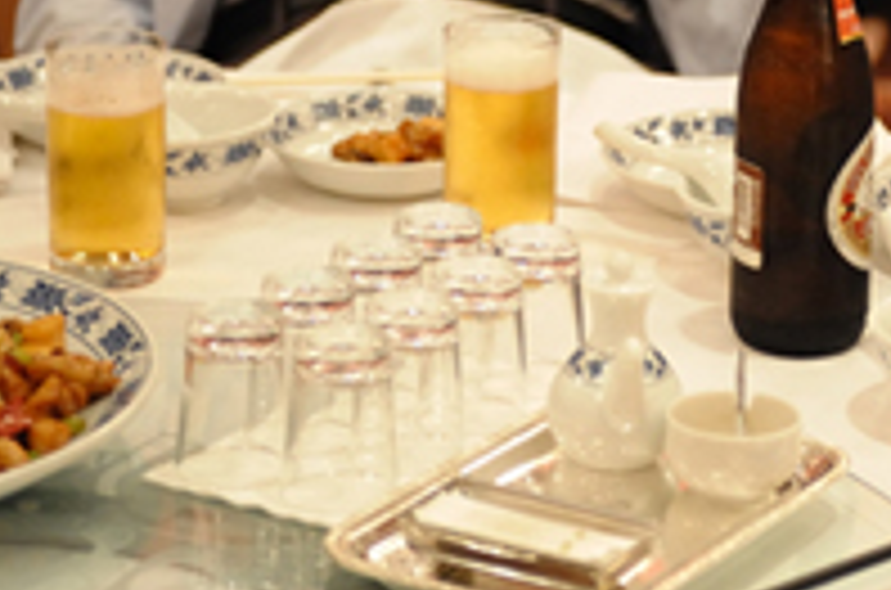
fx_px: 4000
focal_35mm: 162
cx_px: 878
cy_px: -140
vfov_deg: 8.3
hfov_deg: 12.6
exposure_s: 1/125
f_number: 2.8
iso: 3600
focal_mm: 50
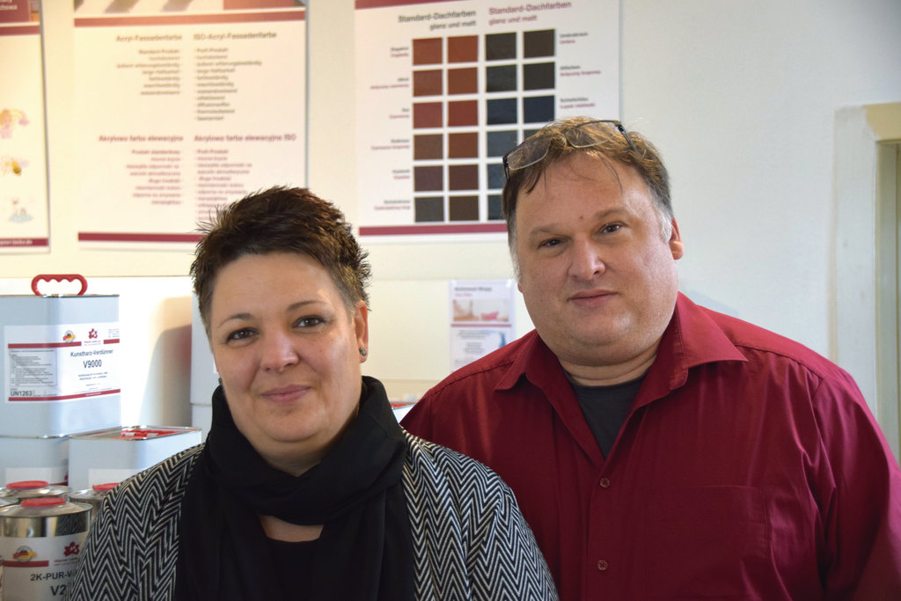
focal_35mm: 69
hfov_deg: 29.2
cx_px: 450
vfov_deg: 19.7
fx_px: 1727
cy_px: 300
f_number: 4.8
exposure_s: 1/60
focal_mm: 46
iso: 1600
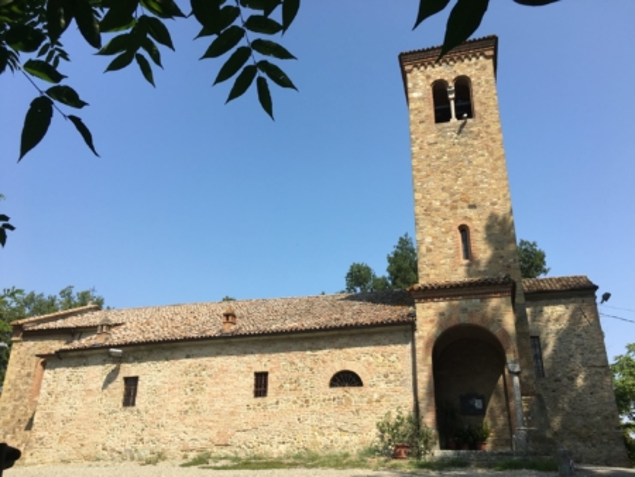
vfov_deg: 48.3
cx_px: 318
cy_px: 238
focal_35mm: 29
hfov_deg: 61.6
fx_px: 532
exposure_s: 1/1326
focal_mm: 4.15
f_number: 2.2
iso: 25
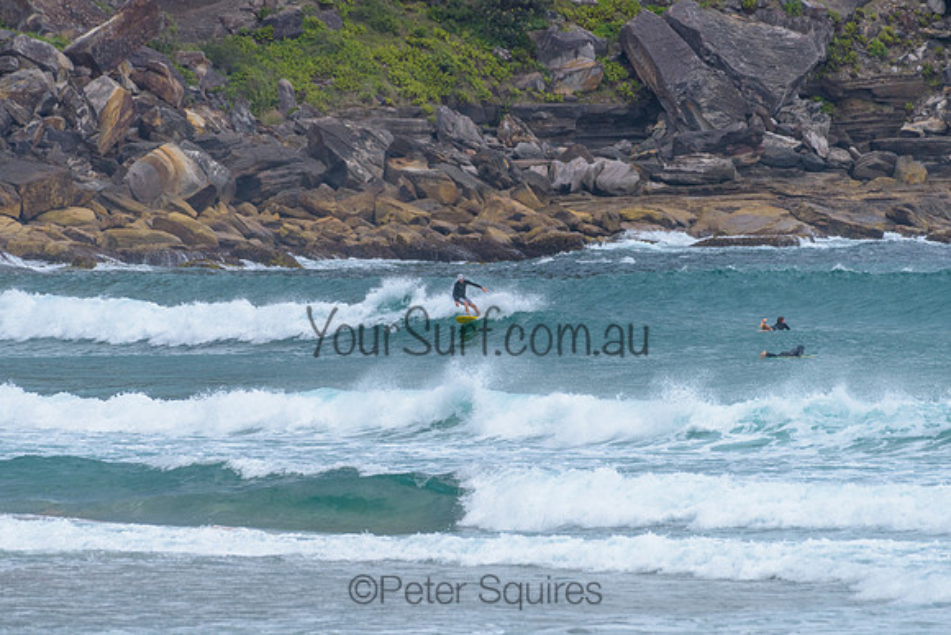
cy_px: 309
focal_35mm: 613
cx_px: 463
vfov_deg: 2.2
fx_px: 16201
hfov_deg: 3.4
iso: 360
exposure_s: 1/2000
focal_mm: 500
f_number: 5.6
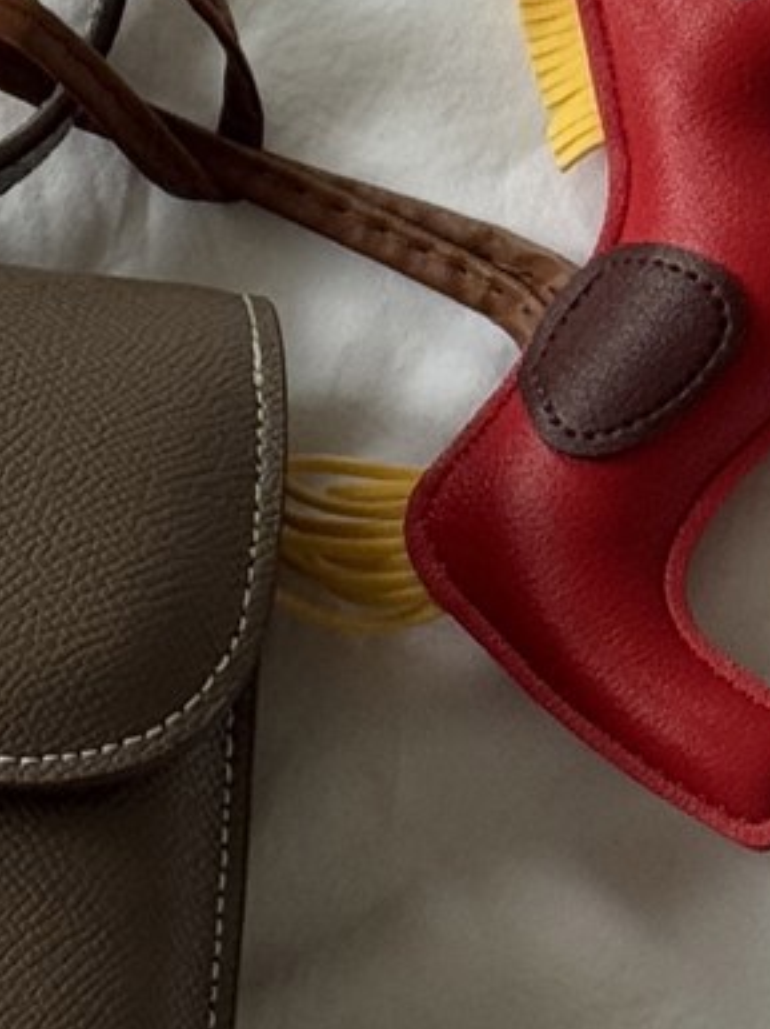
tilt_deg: -73.3
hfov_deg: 5.8
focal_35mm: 249
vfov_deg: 7.9
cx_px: -687
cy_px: -315
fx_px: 7393
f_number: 1.78
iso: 100
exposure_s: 1/60
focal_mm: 6.76
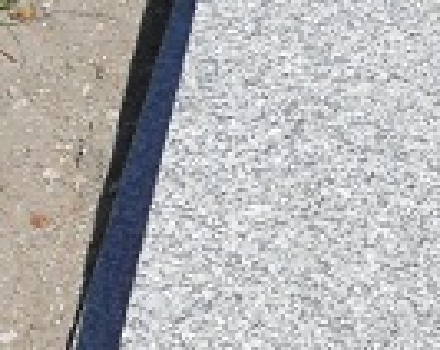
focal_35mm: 188
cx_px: 526
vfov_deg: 8.2
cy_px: 129
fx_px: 2445
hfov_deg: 10.1
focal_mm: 5.8
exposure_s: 1/250
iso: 100
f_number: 8.8
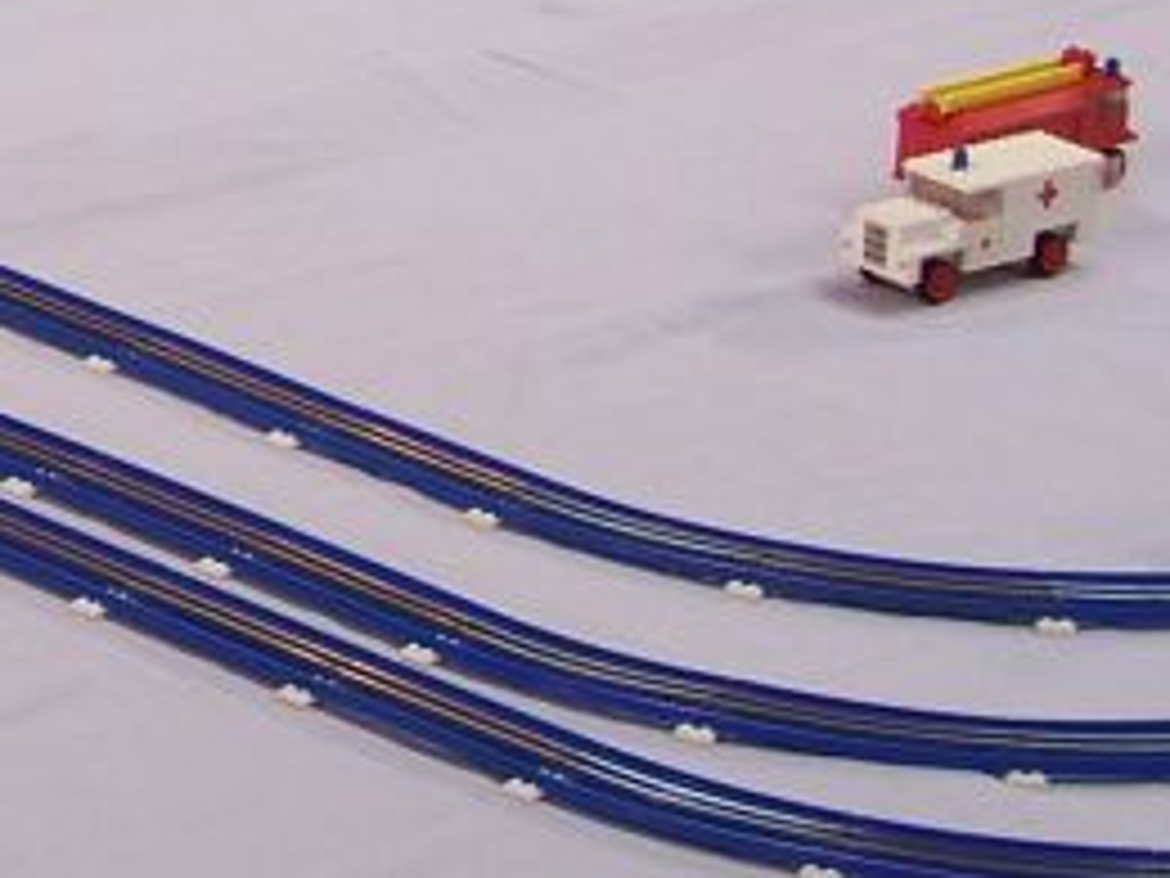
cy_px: -275
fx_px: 6388
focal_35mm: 189
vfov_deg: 7.8
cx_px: -900
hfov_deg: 9.9
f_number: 3
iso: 80
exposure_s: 1/6
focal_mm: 8
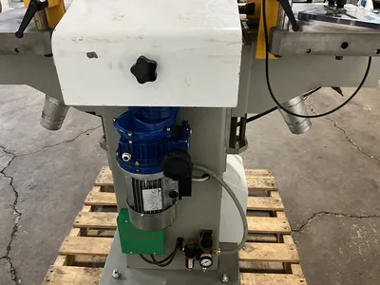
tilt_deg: -31.3
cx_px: 190
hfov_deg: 61.7
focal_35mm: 29
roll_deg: -0.5
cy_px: 142
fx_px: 318
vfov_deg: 48.2
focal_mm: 3
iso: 320
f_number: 1.8
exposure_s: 1/30
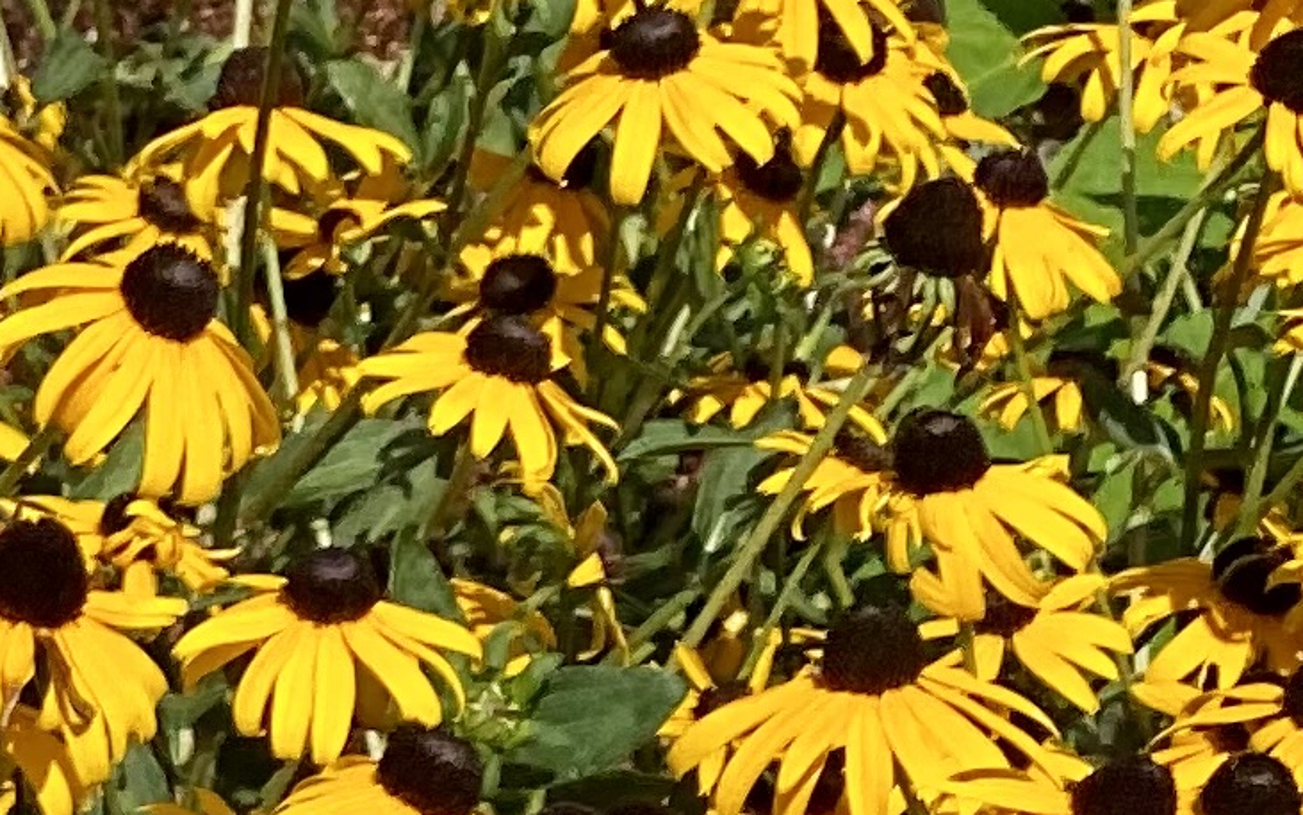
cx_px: -1342
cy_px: 1707
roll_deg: -0.2
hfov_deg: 6.7
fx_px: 10796
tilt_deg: -24.2
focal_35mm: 304
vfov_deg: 4.3
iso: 20
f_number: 2
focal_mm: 6
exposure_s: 1/1597
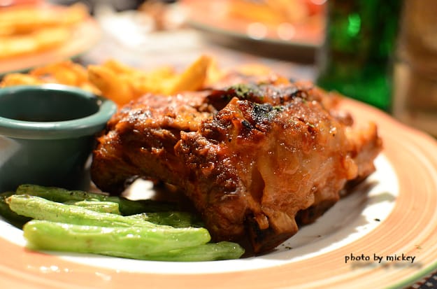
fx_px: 636
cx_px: 218
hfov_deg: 37.9
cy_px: 144
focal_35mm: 52
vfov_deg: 25.6
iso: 2000
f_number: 3.2
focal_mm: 35
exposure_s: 1/30
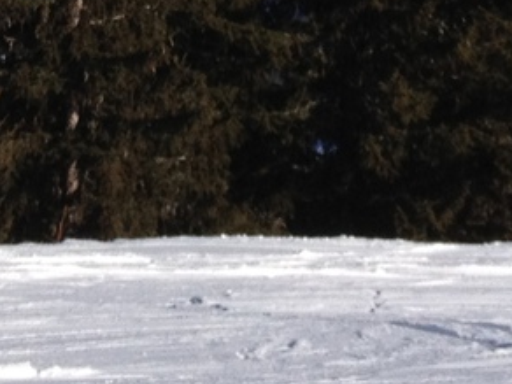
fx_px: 2840
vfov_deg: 7.2
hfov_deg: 10.3
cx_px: 165
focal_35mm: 192
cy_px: -587
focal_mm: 4.28
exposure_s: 1/3460
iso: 64
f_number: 2.4
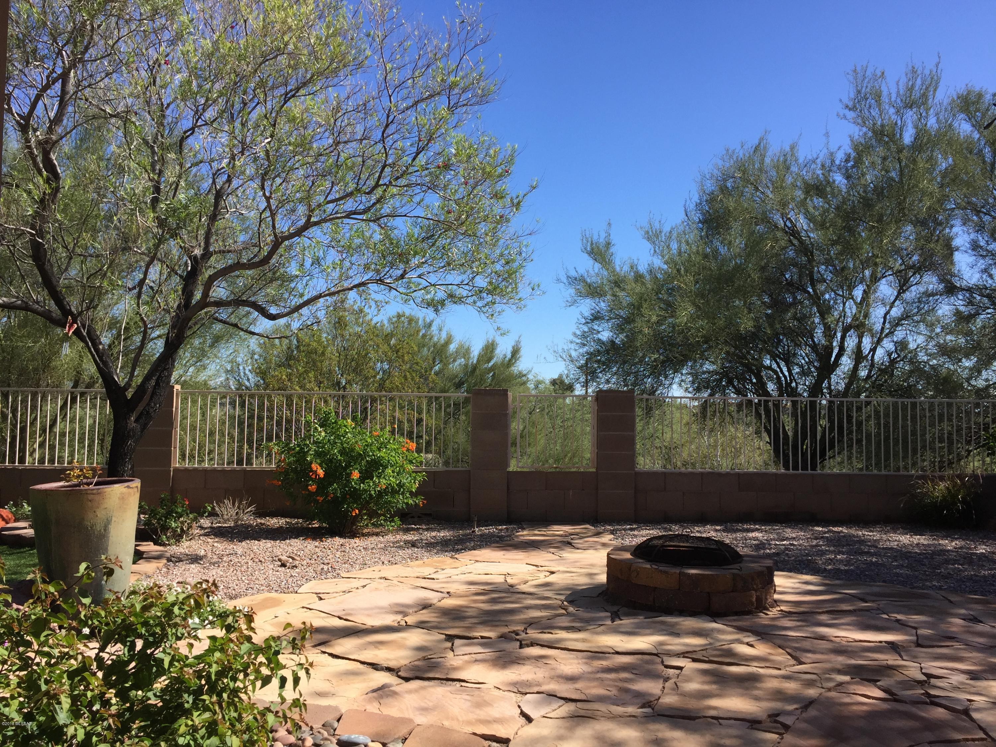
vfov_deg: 48.2
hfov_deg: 61.7
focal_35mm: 29
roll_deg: -0.7
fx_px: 834
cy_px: 374
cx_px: 498
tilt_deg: +2.4
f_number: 2.2
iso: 32
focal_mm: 4.15
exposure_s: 1/1412
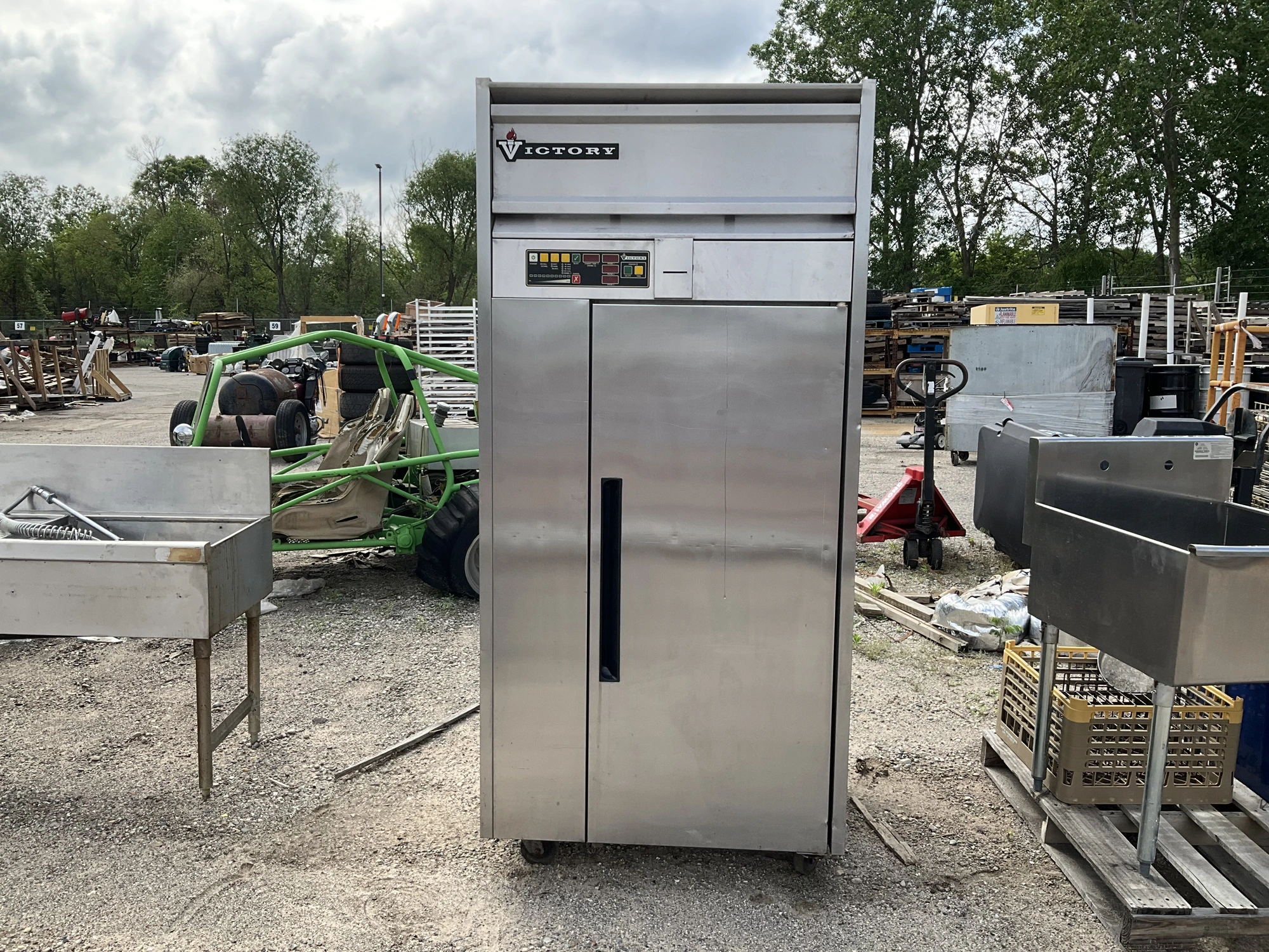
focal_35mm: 29
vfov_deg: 48.2
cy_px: 476
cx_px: 634
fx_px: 1063
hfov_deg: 61.7
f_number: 1.8
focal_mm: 3
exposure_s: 1/869
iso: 25
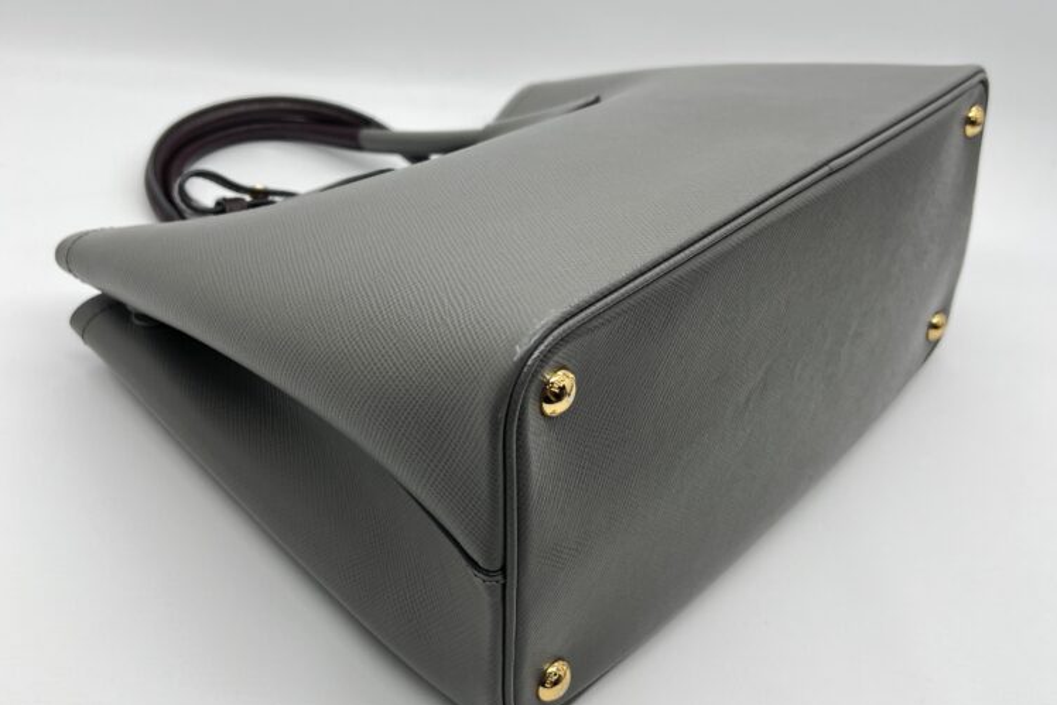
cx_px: 519
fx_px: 1086
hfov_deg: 51.9
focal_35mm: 37
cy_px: 328
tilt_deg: -34.7
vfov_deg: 35.9
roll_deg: -8.7
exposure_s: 1/166
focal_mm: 5.7
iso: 40
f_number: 1.5
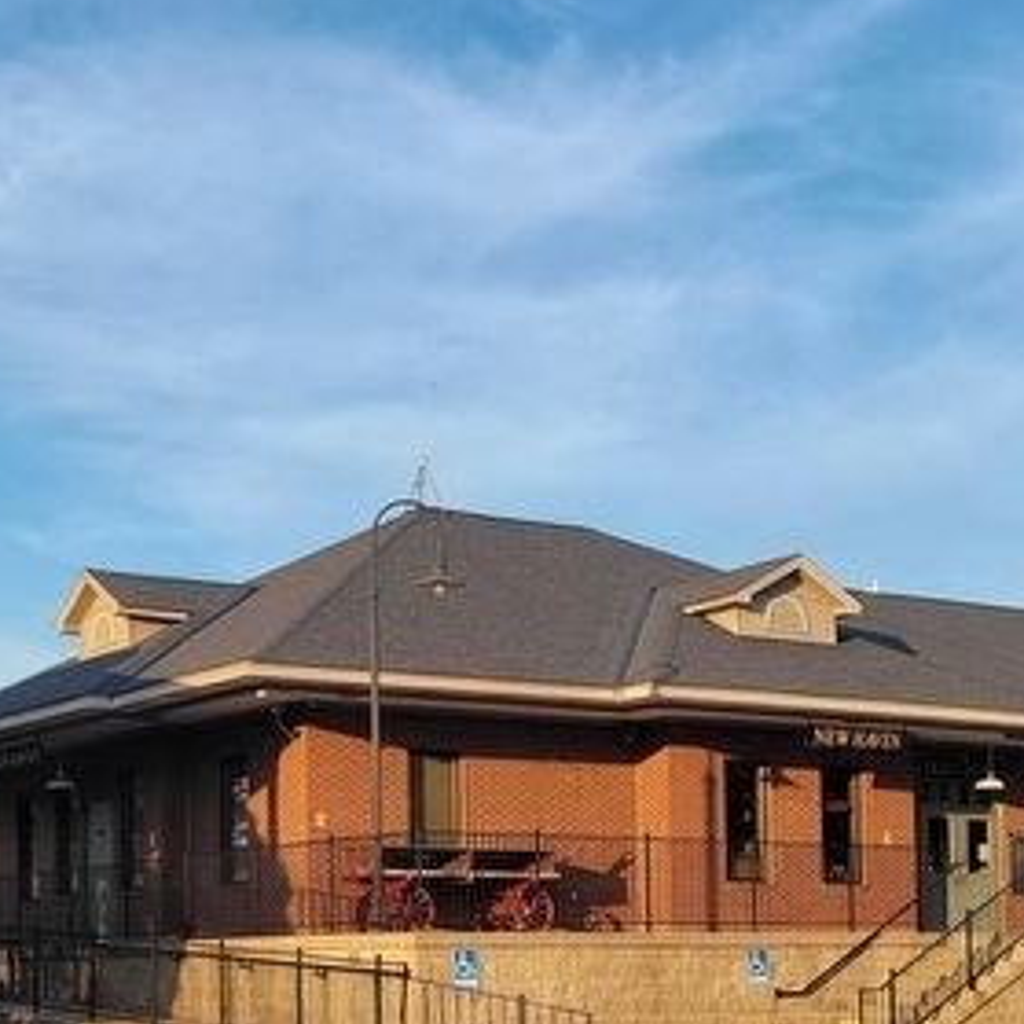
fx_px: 2209
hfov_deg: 26.1
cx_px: 437
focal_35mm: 66
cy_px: 896
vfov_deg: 25.4
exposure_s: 1/1005
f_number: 1.8
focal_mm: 5.4
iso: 40
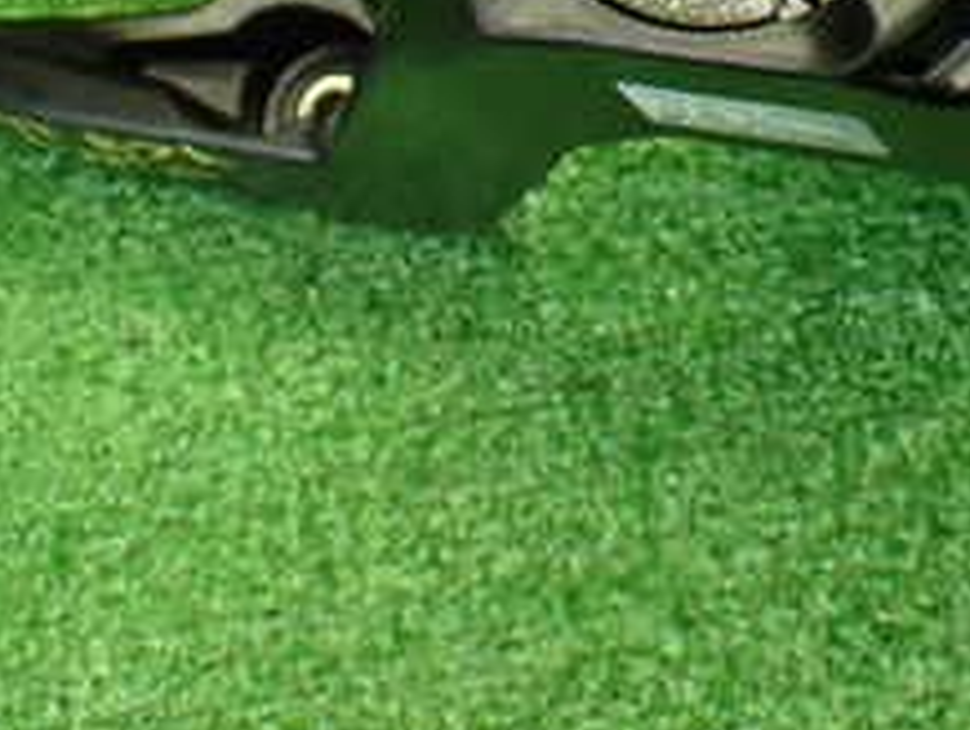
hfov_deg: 19.7
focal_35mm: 99
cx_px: 672
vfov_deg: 14.4
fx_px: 2777
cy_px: -205
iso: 800
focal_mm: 6.37
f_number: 2.5
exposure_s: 1/100
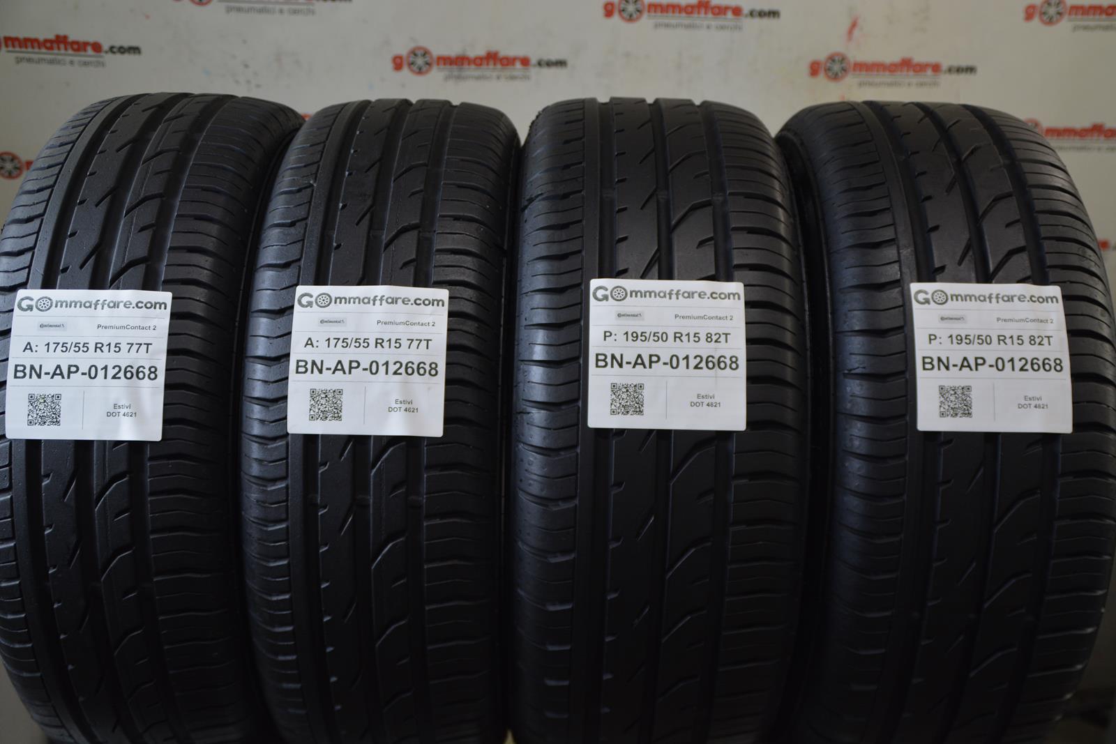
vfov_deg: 31.9
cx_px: 558
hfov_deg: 46.4
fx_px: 1302
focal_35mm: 42
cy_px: 372
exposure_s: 1/50
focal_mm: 28
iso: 450
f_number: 4
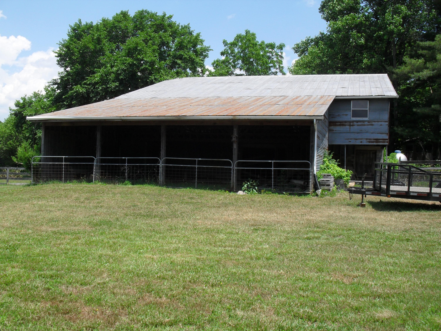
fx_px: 446
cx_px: 220
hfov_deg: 52.6
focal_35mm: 35
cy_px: 166
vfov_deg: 40.7
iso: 100
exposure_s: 1/180
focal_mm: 6.3
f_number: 8.4
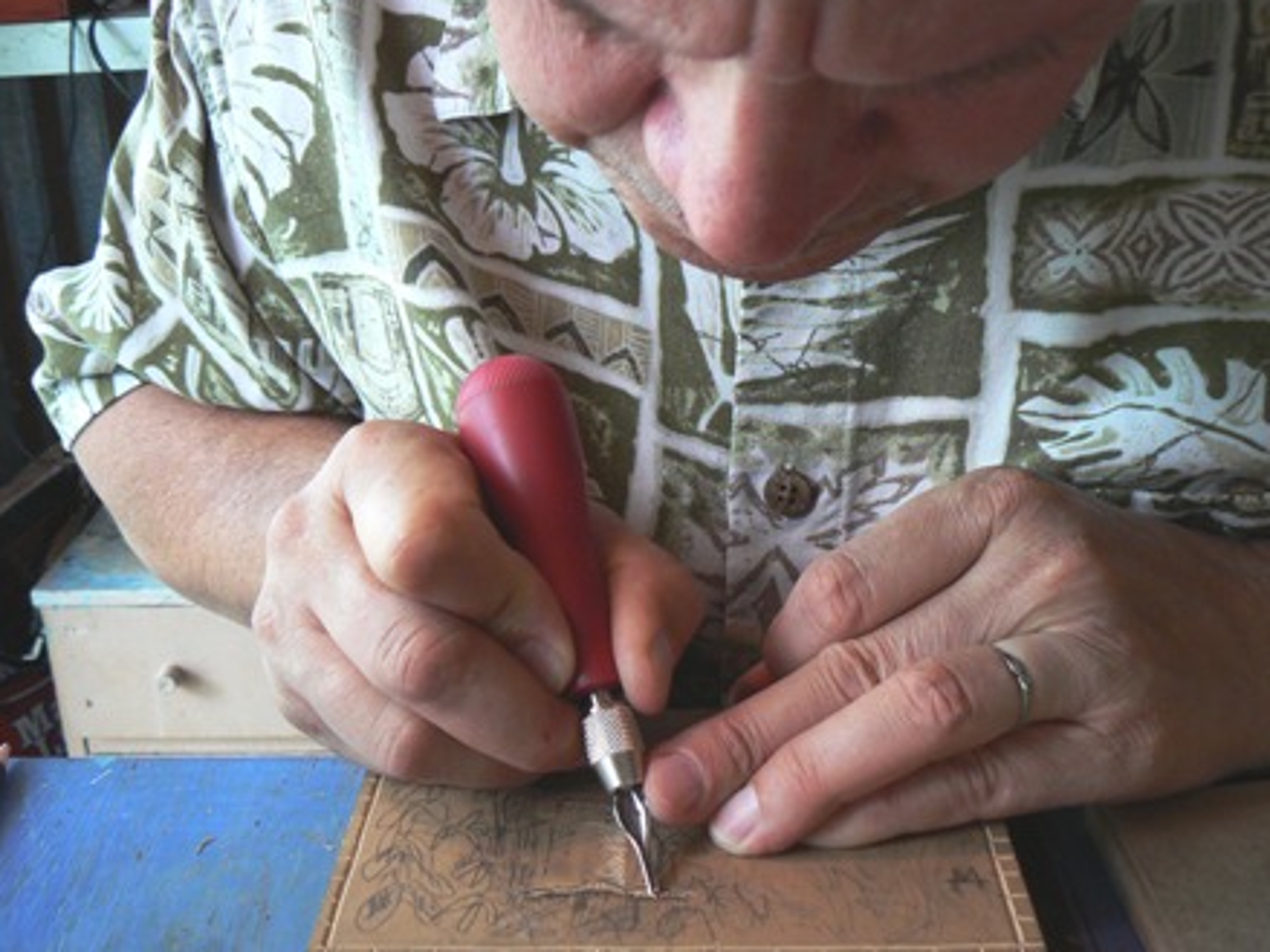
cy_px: 476
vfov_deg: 35.1
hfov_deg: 45.8
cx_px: 674
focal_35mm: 41
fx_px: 1504
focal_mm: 6
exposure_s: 1/30
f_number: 2.8
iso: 200
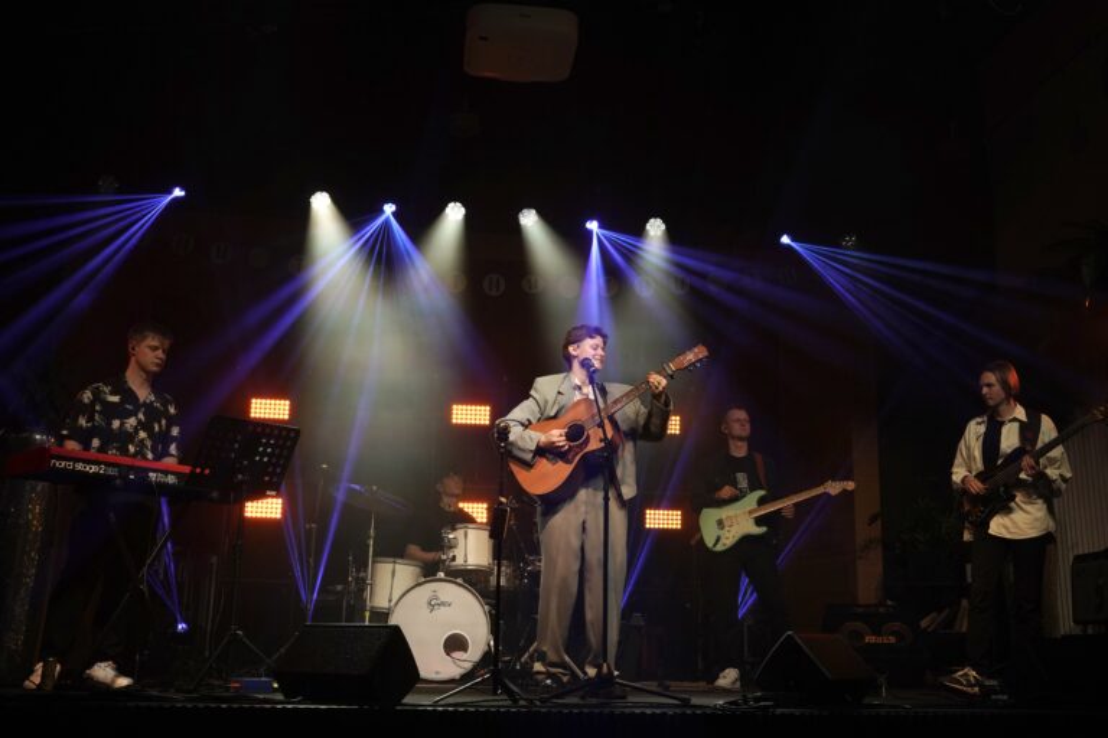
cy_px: 369
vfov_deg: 36.7
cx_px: 554
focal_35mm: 36
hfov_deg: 52.9
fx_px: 1114
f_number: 11
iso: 1600
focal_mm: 36.2
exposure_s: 1/60
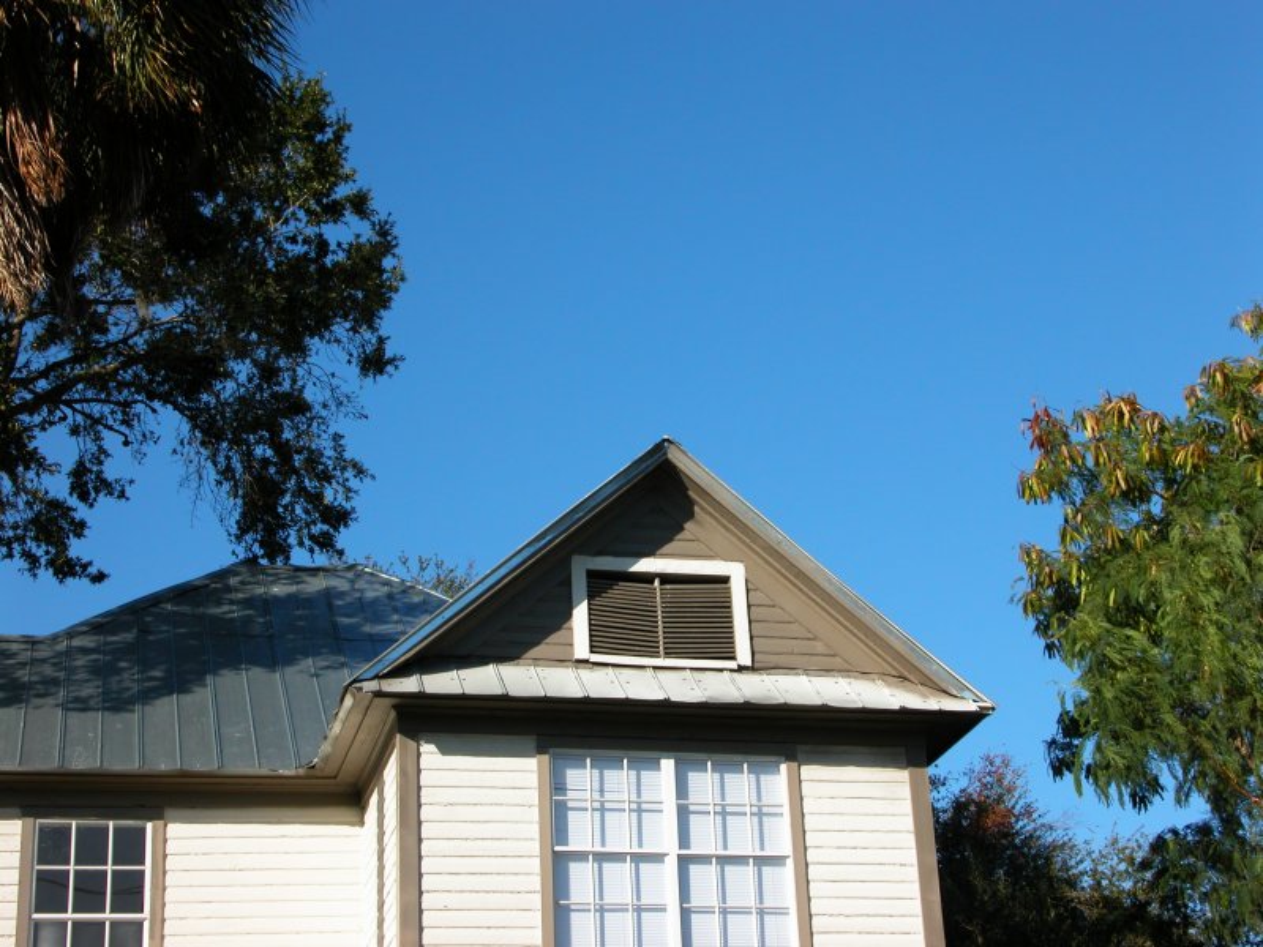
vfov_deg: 22.3
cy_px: 474
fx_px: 2408
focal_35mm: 66
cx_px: 632
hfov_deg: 29.4
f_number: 5.8
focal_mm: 16.8
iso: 100
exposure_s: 1/372
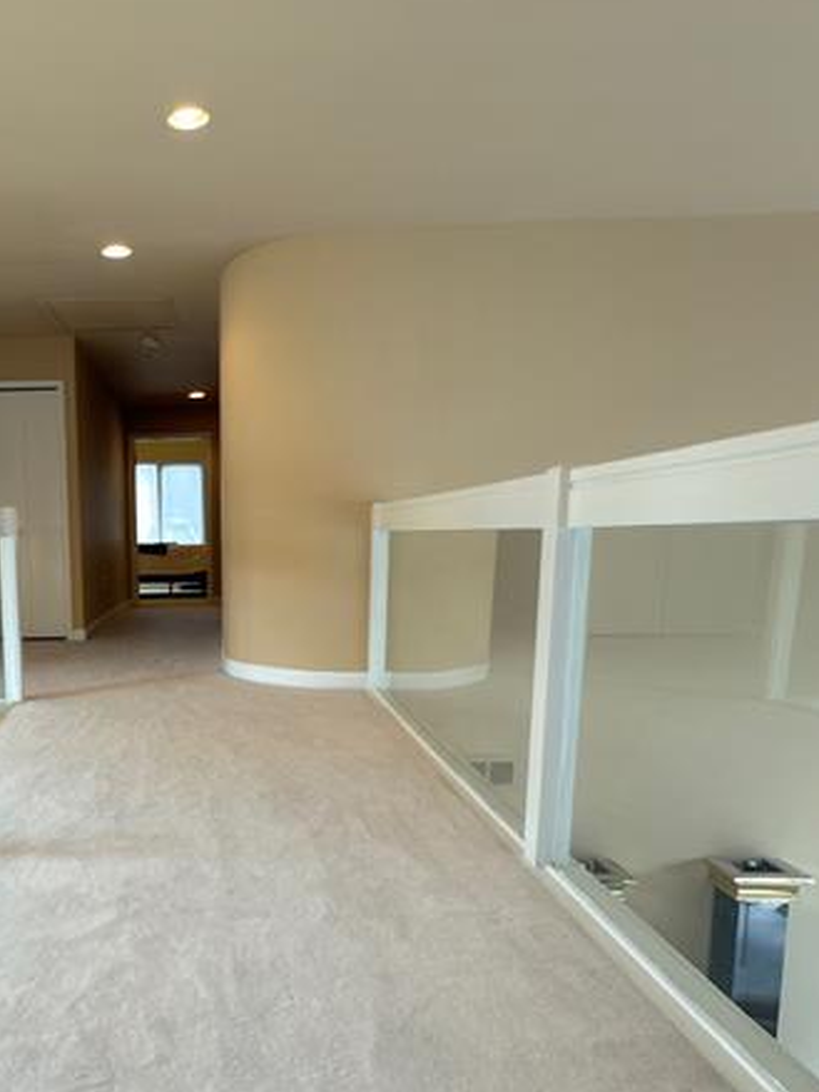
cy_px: 699
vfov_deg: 62.4
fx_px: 884
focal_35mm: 28
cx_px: 174
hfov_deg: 47.3
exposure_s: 1/40
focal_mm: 2.22
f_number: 2.2
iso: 64
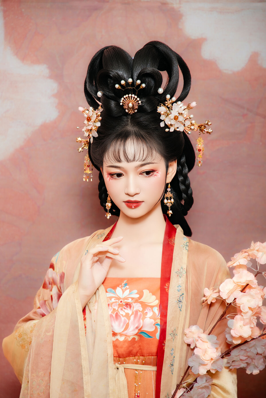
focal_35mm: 103
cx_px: 133
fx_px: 1141
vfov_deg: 19.8
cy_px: 199
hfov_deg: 13.3
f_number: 5
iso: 100
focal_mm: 105
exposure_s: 1/160
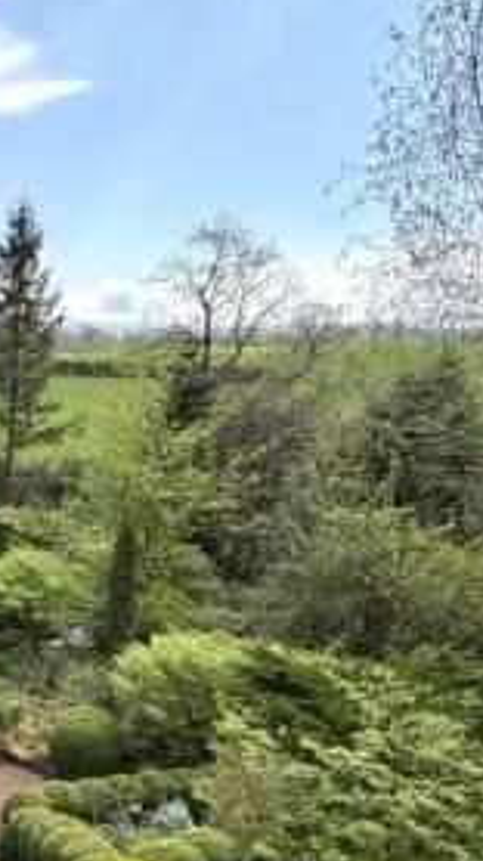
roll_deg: -0.2
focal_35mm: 32
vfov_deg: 59.9
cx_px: -169
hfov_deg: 28.7
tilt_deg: -15.6
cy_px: 559
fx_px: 730
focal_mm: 2.22
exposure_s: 1/1034
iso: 40
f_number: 2.2
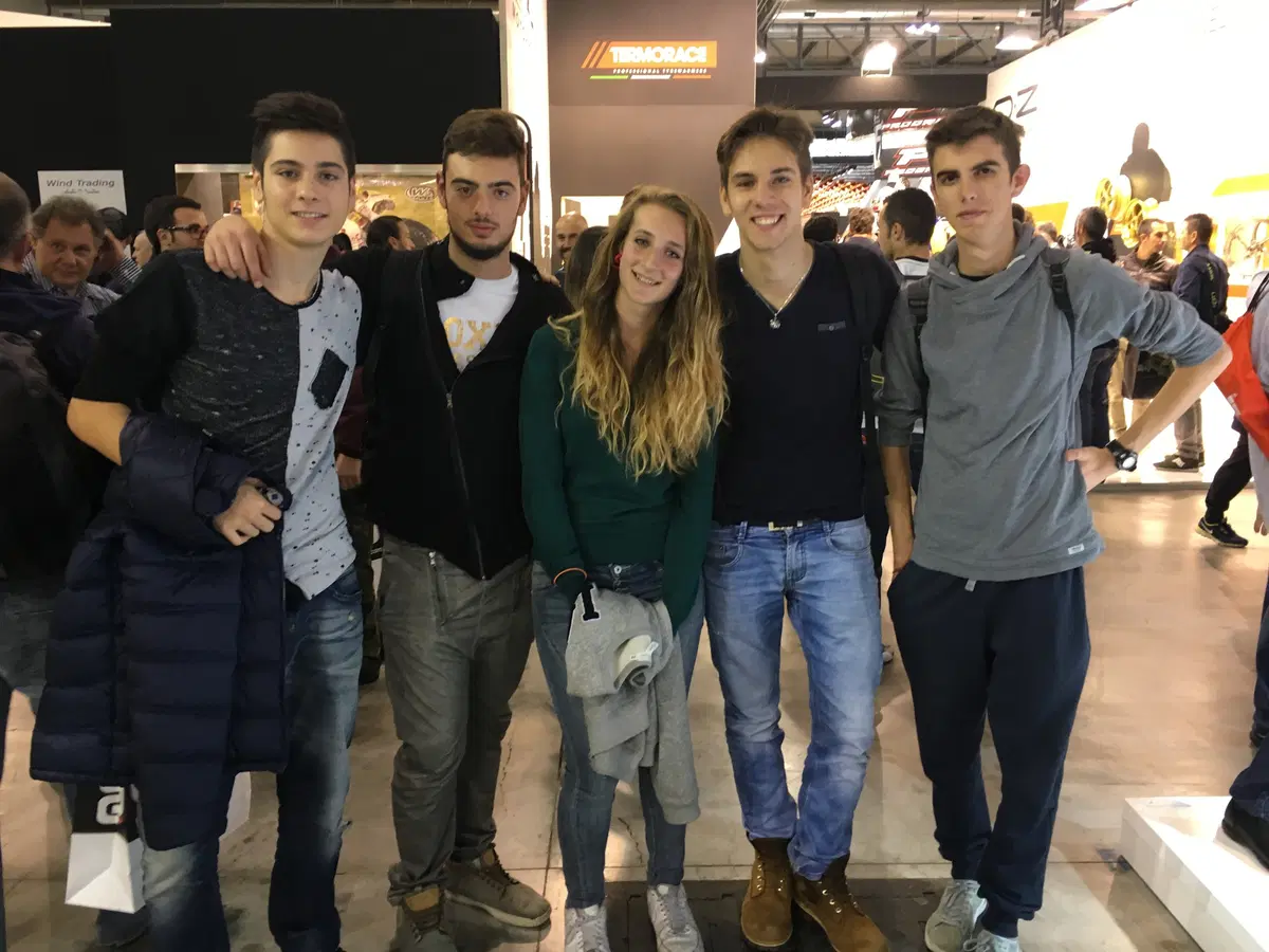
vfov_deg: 48.2
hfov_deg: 61.7
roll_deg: +0.4
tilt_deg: -11.2
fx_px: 1063
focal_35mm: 29
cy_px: 476
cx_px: 634
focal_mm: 4.15
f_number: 2.2
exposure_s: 1/33
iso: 100
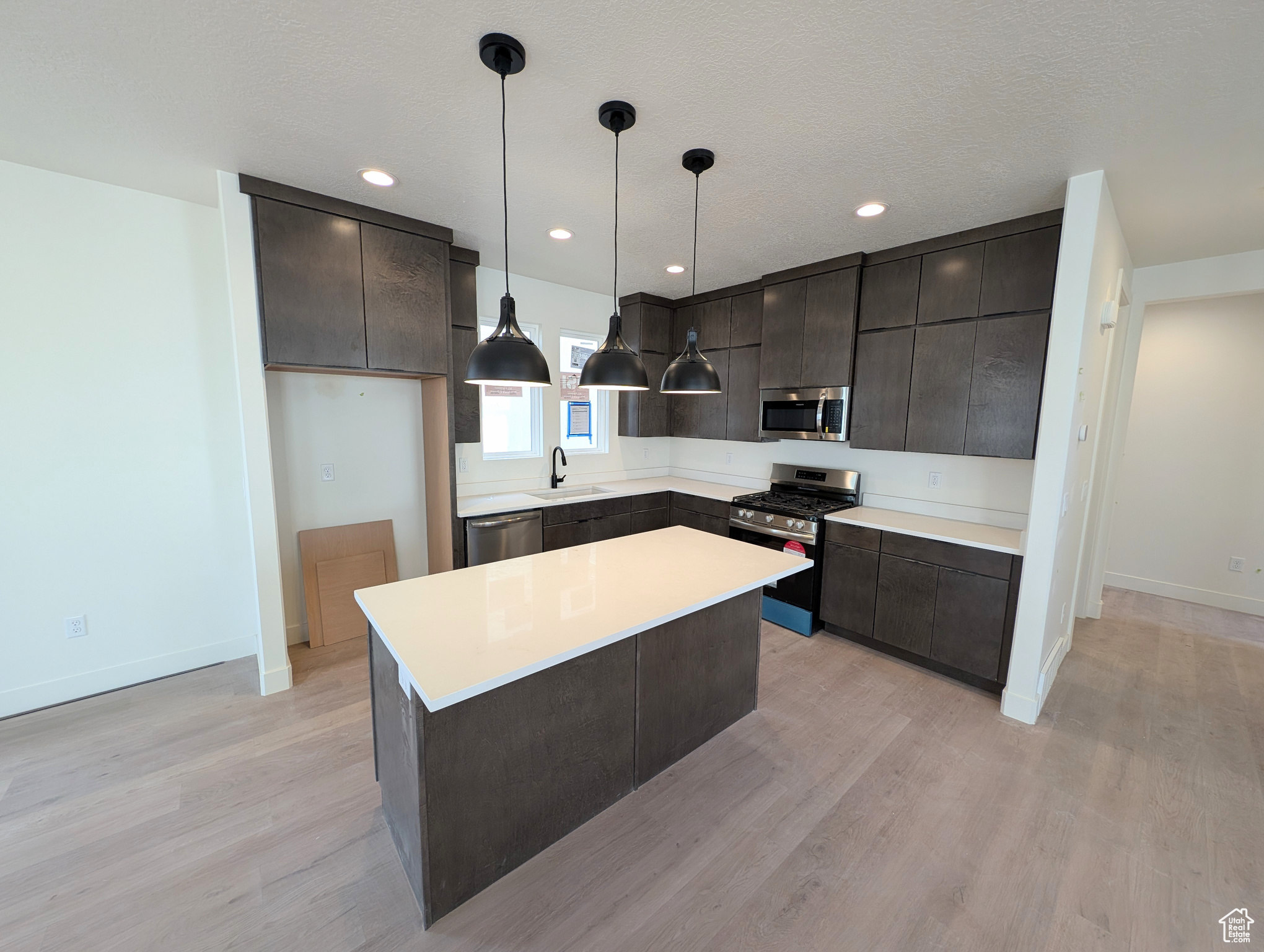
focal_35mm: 12
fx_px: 439
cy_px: 476
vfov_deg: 94.6
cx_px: 632
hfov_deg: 110.5
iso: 51
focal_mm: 2.23
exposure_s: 1/120
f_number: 1.95
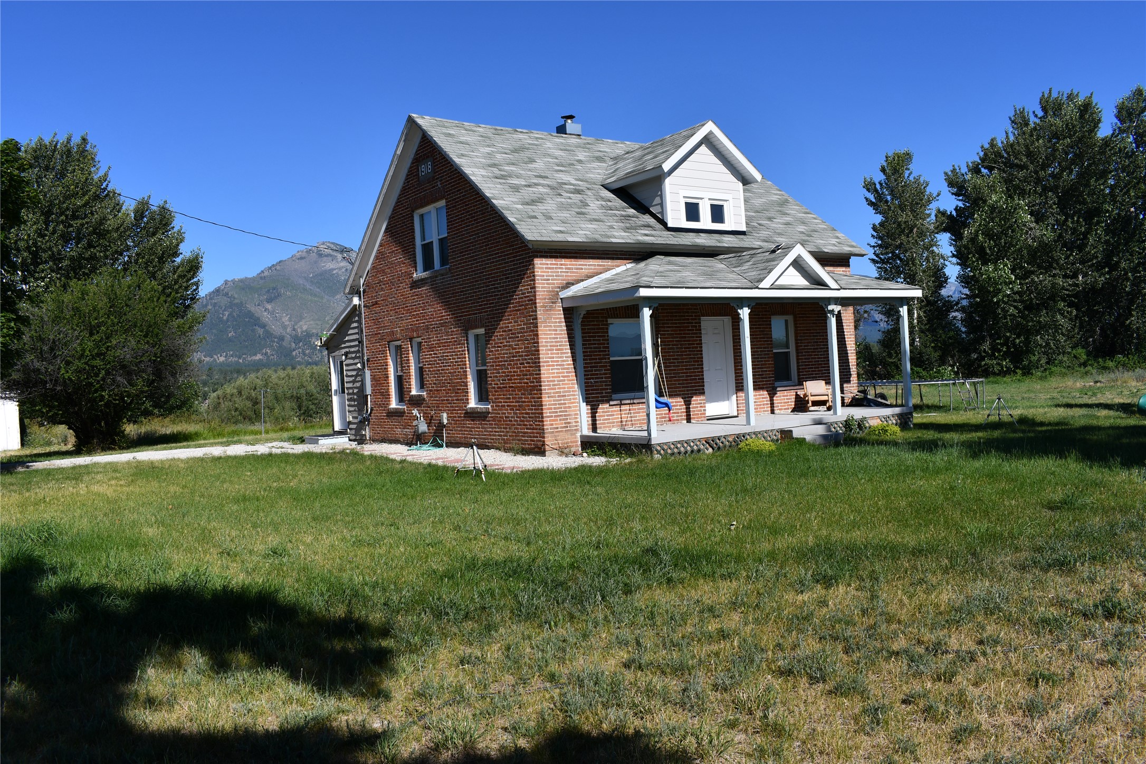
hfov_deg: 61.9
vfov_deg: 43.6
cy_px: 382
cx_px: 573
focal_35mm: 30
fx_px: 955
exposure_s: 1/320
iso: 100
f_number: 9
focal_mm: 20
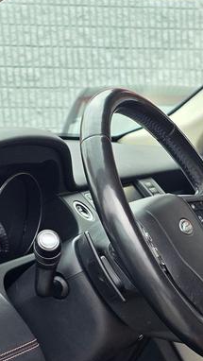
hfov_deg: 13.5
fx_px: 803
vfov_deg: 23.9
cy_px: 387
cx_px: 317
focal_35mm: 84
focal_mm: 6.3
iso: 50
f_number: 1.7
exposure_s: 1/359
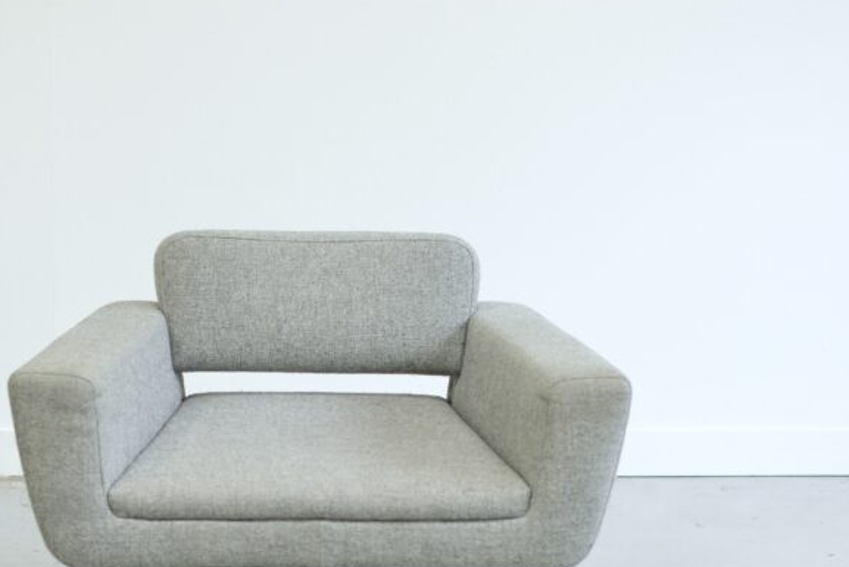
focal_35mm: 94
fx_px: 2217
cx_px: 337
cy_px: 466
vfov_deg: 14.5
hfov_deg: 21.6
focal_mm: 35
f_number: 2
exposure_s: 1/180
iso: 800
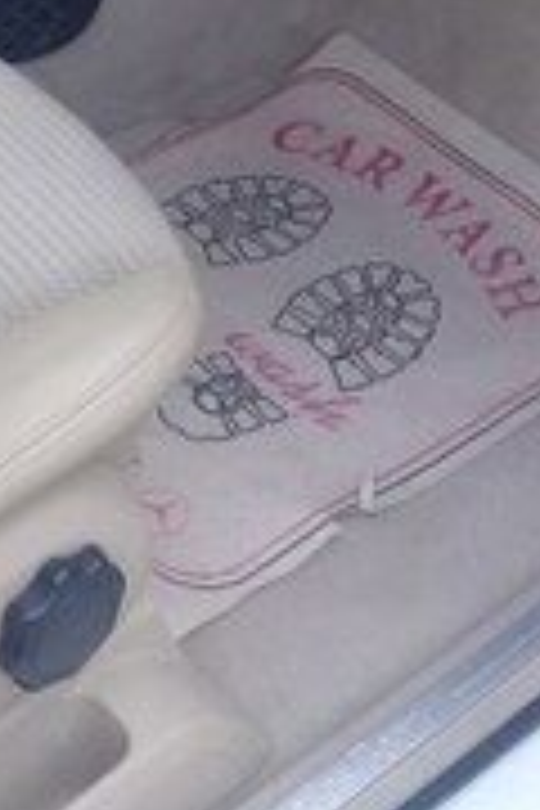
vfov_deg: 21.1
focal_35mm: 89
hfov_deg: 15.0
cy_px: -198
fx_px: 2002
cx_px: -54
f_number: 2.2
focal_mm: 3.3
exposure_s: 1/50
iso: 64
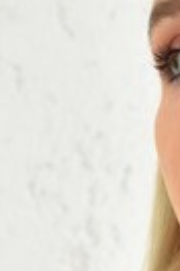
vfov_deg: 7.4
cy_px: 462
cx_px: 309
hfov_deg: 5.0
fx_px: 2047
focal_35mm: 273
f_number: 7.1
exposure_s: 1/160
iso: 100
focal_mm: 48
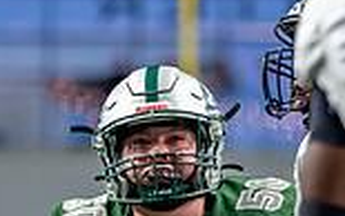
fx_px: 7525
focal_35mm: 800
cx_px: 154
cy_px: 366
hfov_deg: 2.6
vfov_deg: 1.6
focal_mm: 154
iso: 1250
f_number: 2.8
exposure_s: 1/640
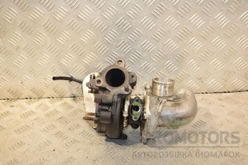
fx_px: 393
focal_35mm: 57
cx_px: 124
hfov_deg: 35.1
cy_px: 82
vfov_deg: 23.8
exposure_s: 1/200
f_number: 5.6
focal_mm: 38
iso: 800
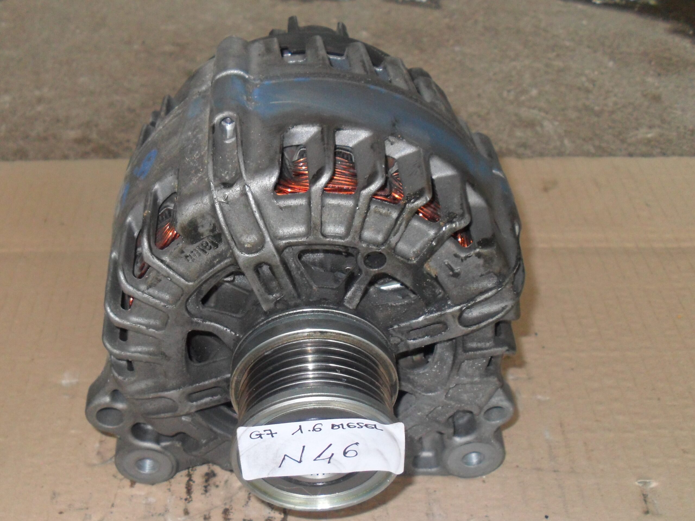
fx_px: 703
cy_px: 260
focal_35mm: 35
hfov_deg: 52.6
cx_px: 348
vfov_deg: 40.7
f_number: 3
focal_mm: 6.3
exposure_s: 1/45
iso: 200
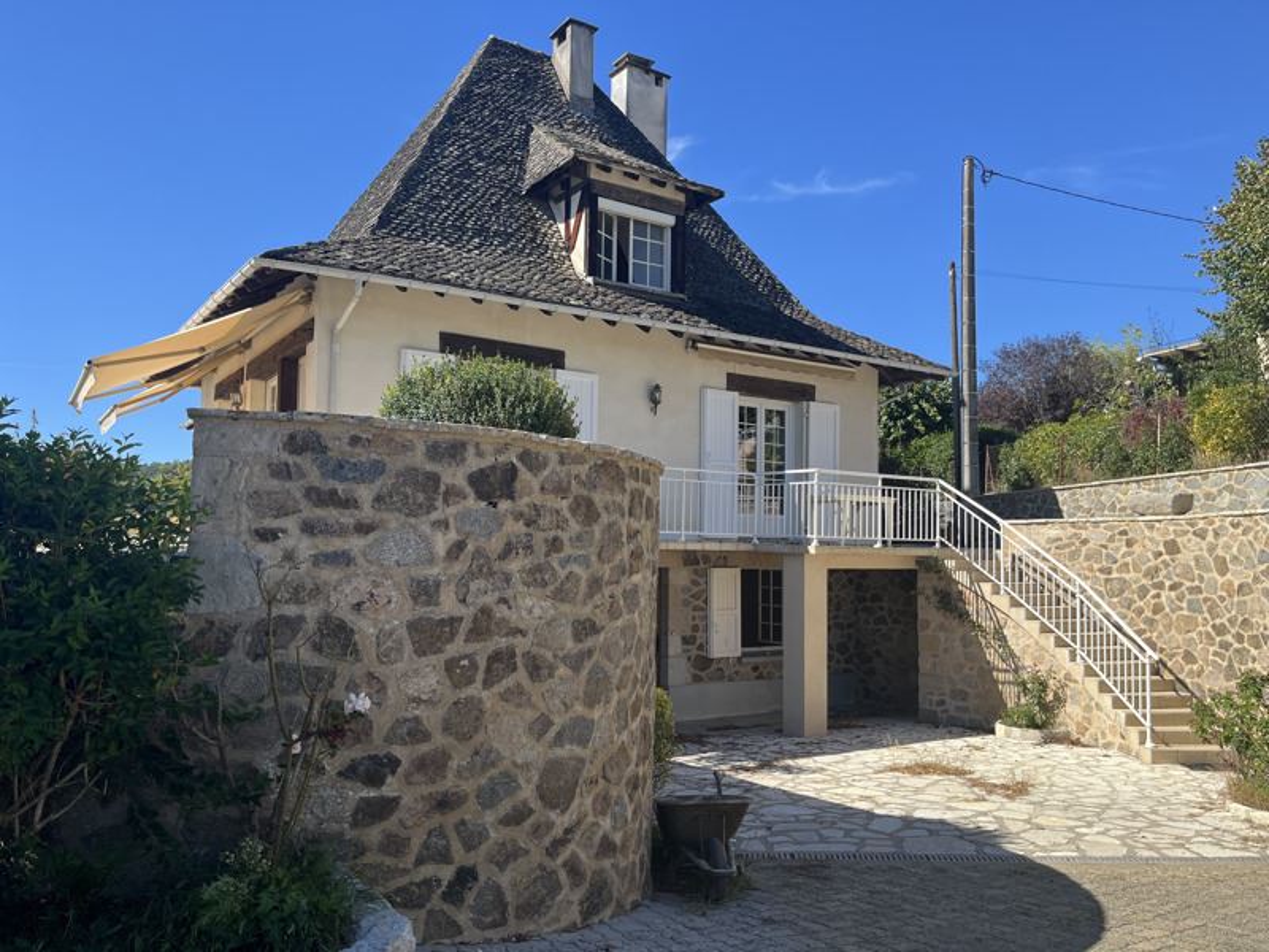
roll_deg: -1.5
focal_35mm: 26
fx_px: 953
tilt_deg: +4.1
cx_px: 634
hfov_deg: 67.3
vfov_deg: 53.1
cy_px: 476
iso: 50
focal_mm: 5.1
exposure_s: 1/2137
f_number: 1.6
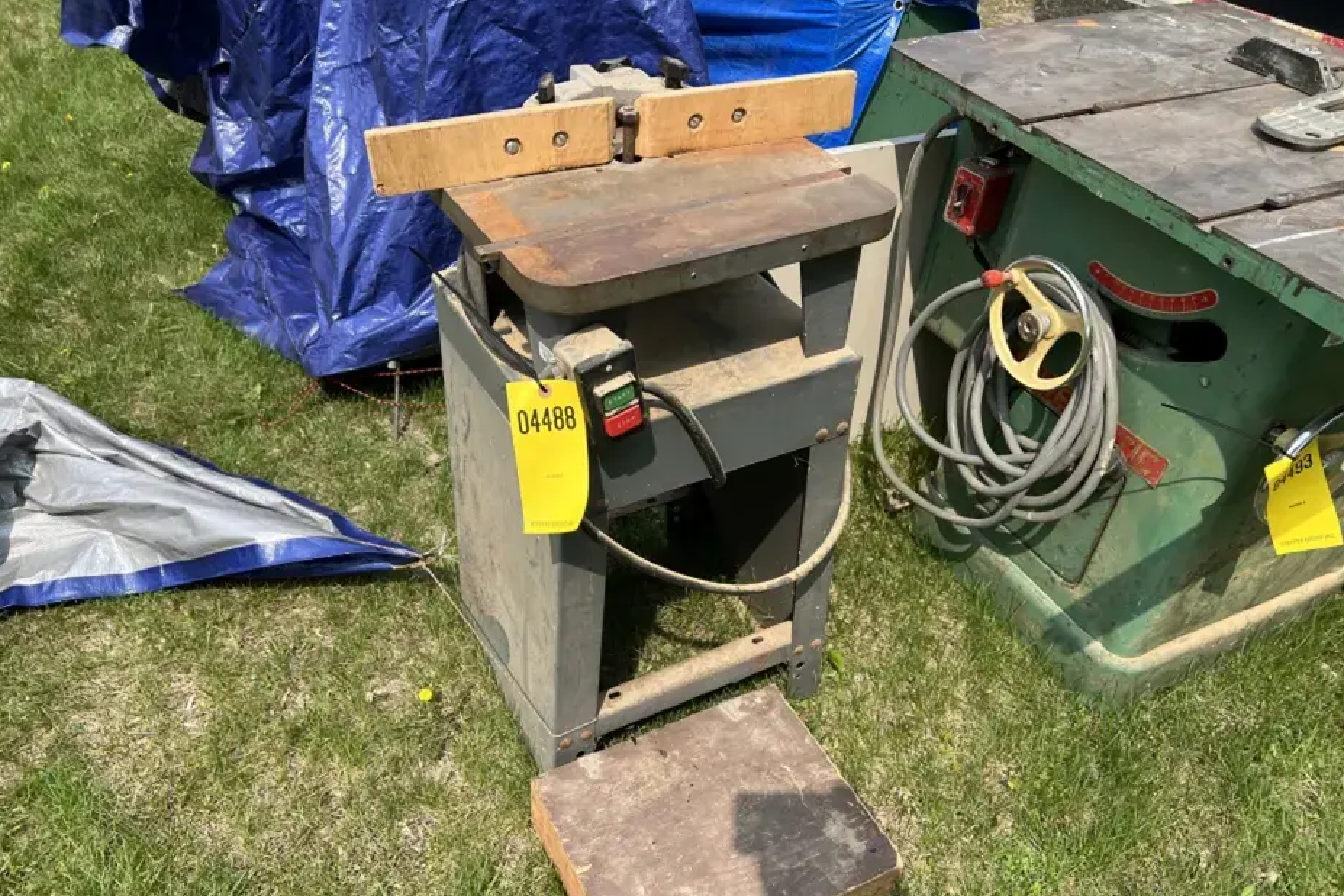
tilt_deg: -37.4
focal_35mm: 28
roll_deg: -4.3
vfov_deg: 46.3
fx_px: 1045
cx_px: 652
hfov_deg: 65.5
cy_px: 506
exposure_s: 1/2208
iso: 50
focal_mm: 5.7
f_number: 1.5
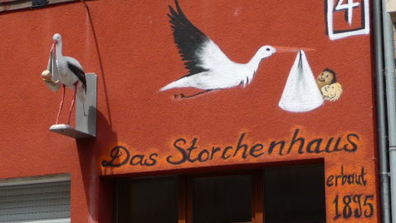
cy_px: 94
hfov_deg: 18.8
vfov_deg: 10.6
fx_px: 1197
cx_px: 198
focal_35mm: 114
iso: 100
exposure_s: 1/640
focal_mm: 10.5
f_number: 4.5
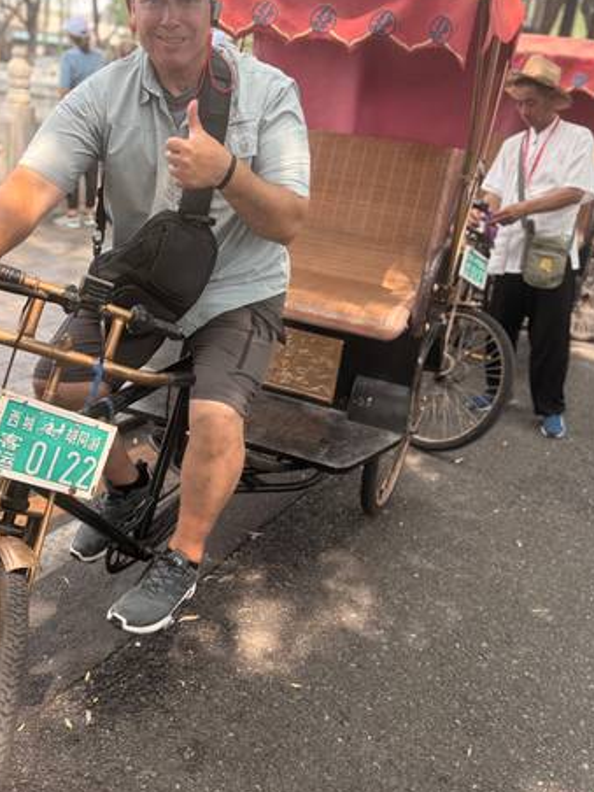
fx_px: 778
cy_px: 368
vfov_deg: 53.9
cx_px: 252
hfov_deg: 41.7
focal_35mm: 34
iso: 100
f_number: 1.78
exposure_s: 1/584
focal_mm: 6.76
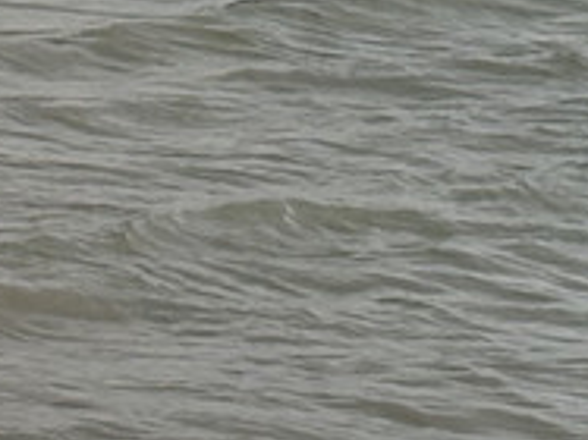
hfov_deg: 5.9
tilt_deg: +0.5
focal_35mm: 334
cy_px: -528
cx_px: -274
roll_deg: +0.9
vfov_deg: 4.4
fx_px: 5670
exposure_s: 1/3279
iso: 32
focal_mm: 5.96
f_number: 1.6
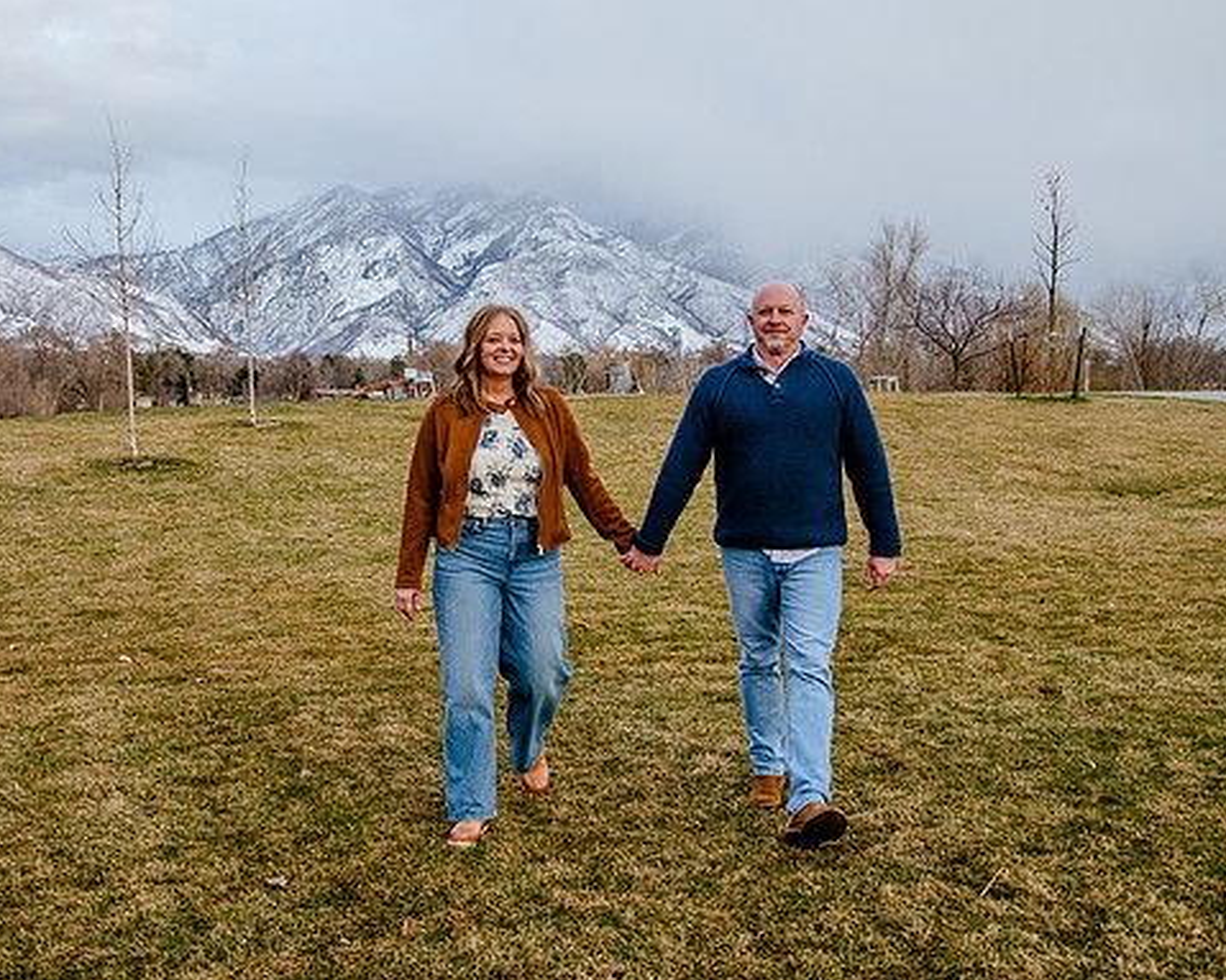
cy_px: 408
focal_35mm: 44
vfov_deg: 34.1
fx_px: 1596
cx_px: 518
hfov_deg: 41.9
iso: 400
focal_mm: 31
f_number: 4.5
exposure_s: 1/320
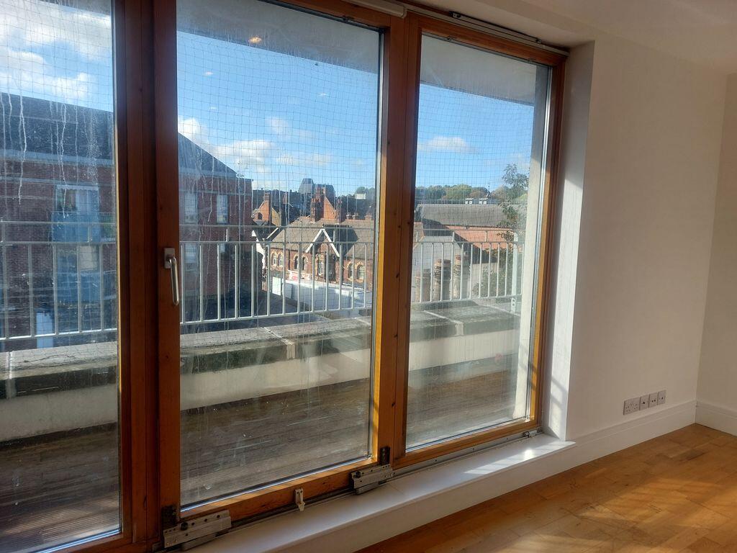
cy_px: 276
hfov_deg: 69.4
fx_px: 532
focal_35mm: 25
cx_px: 368
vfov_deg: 54.9
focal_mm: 5.23
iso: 25
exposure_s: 1/333
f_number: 1.8
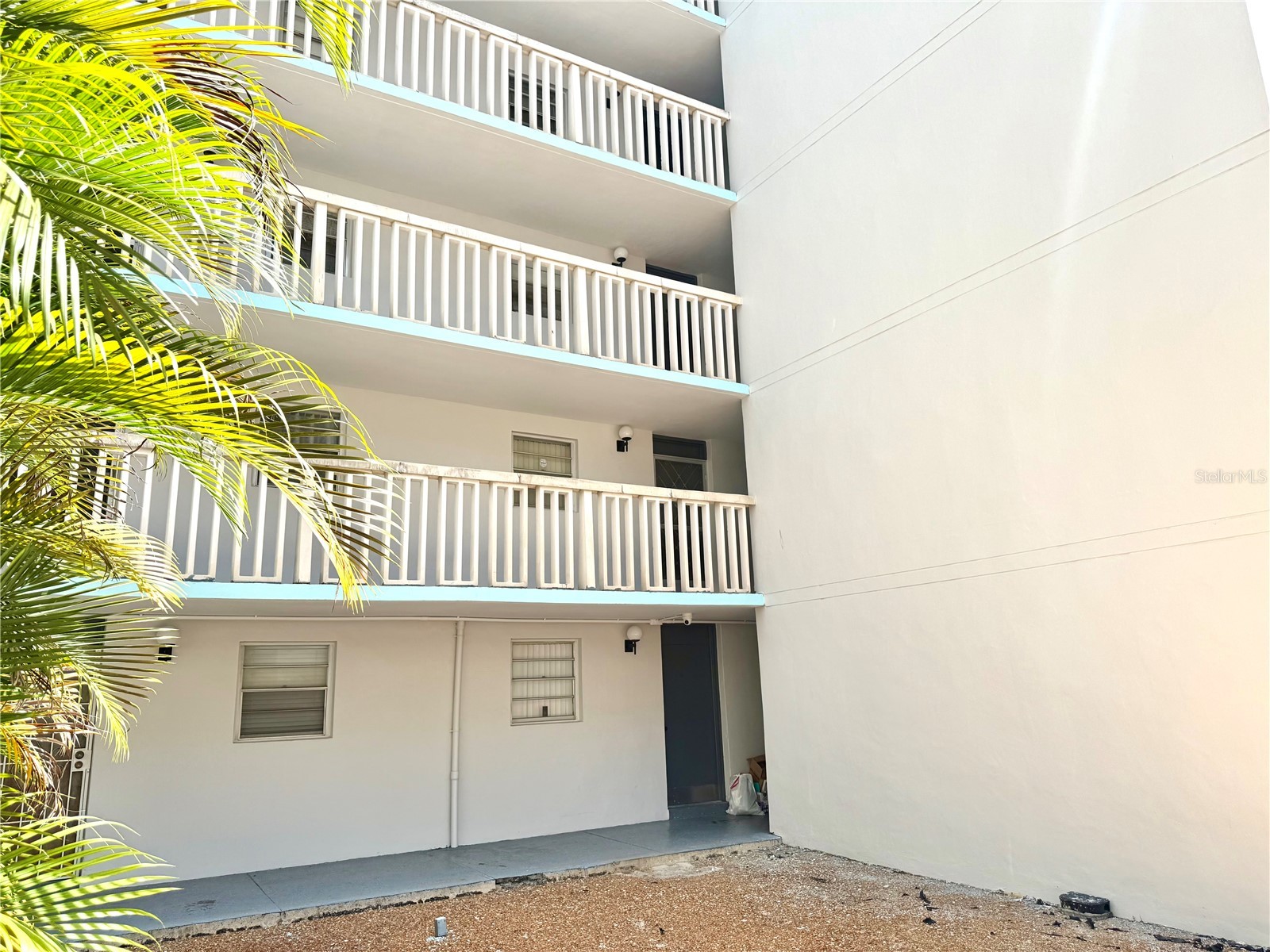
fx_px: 881
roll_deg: +2.1
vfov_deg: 56.8
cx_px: 635
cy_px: 476
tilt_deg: +13.8
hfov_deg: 71.6
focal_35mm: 24
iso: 80
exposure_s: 1/1812
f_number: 1.78
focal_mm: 6.76
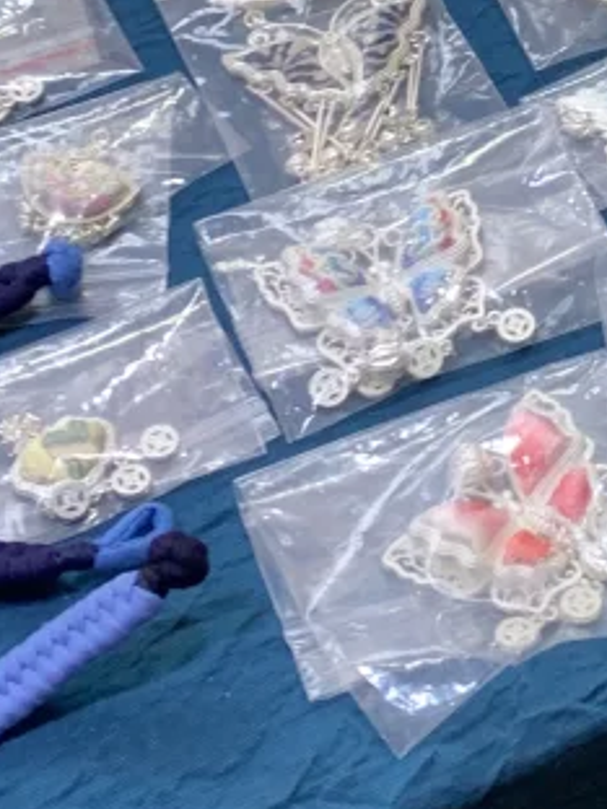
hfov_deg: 11.9
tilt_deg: -41.9
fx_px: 2806
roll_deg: -0.2
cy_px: -272
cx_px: 846
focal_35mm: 120
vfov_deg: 15.5
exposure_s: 1/100
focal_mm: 4.25
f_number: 1.8
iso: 64
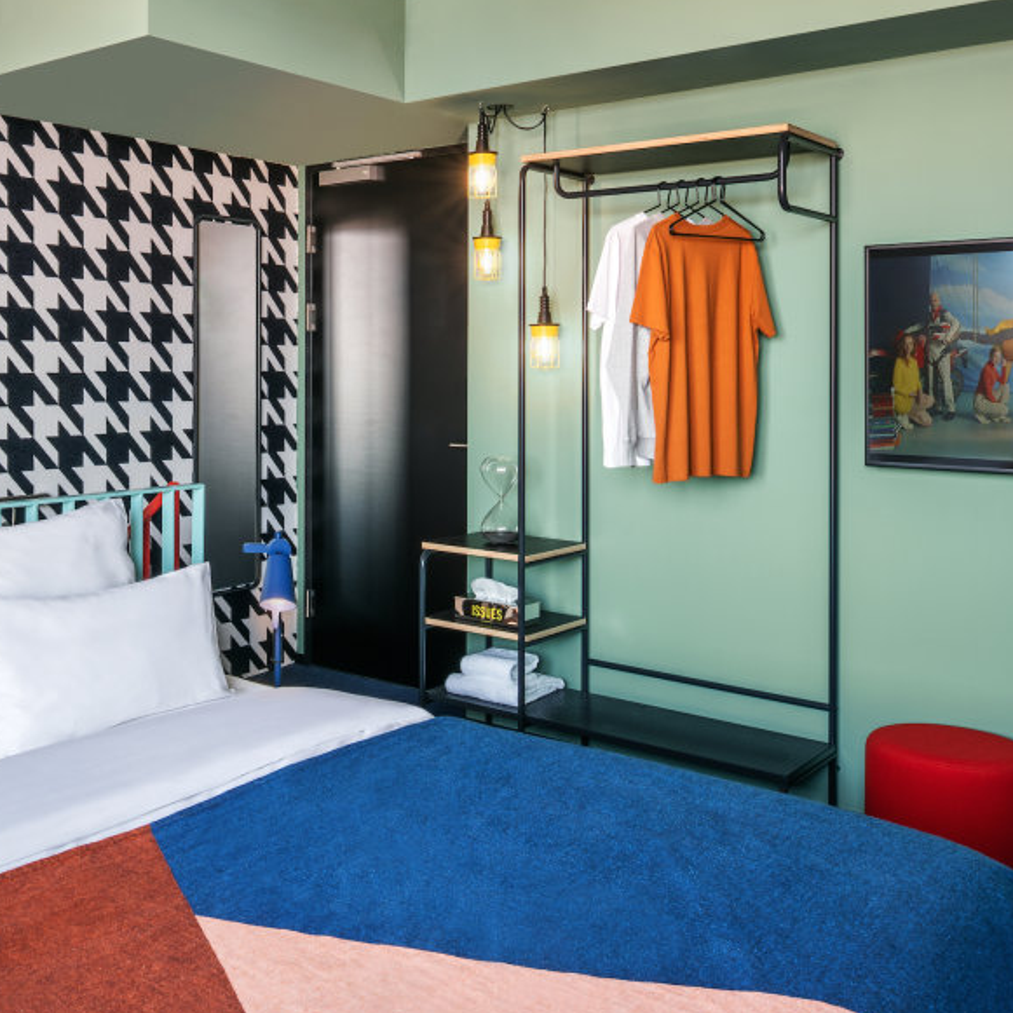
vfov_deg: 46.0
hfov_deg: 43.8
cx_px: 197
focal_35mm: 36
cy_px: 546
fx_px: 1192
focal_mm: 24
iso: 125
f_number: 16
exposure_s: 1/3
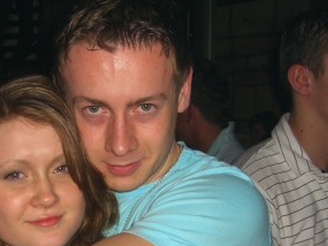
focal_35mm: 80
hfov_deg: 24.2
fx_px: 758
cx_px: 99
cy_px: 217
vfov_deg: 18.2
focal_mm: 7.9
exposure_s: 1/60
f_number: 2.8
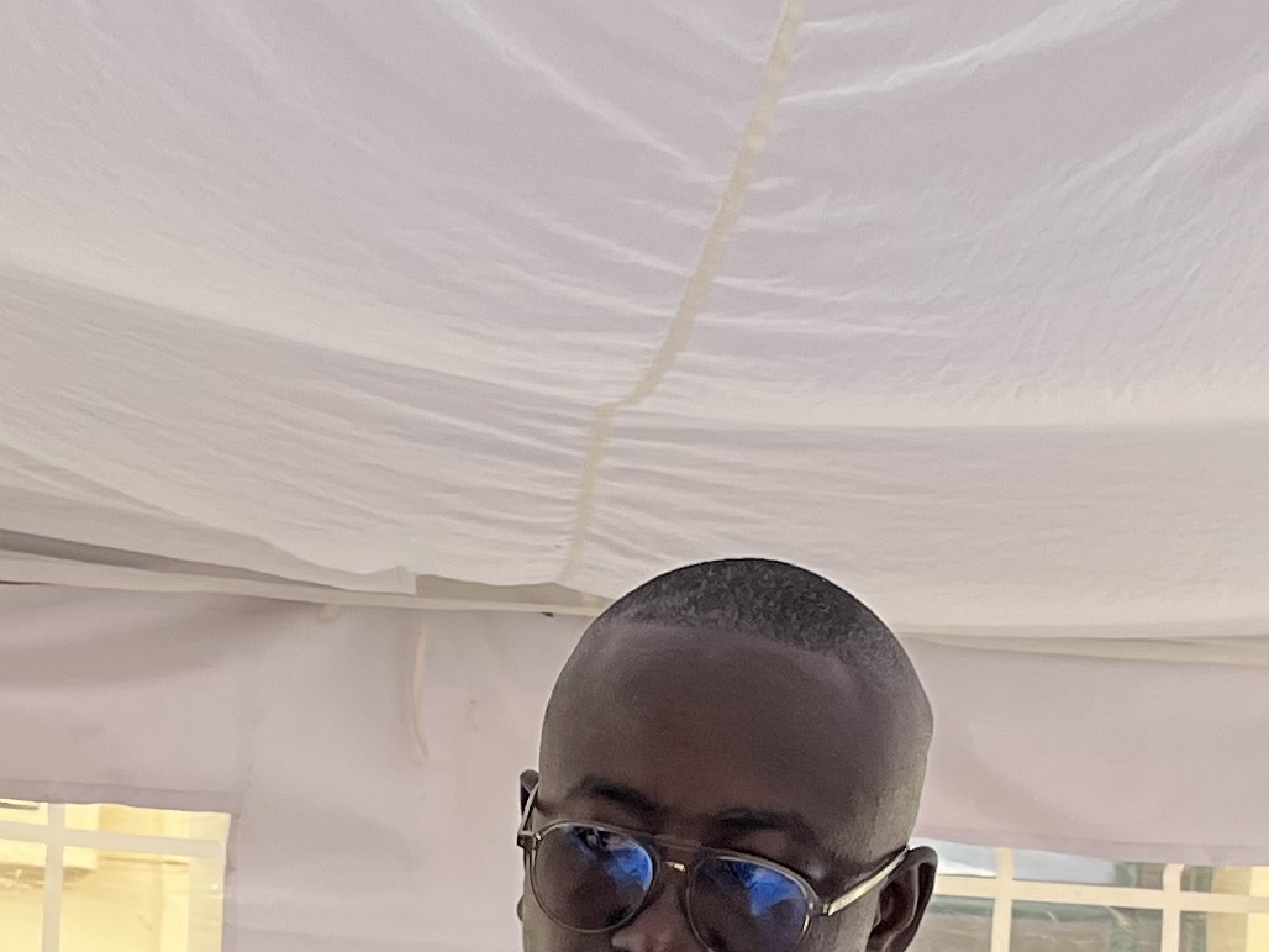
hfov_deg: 19.2
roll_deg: -2.9
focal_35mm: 102
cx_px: 517
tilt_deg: -6.4
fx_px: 3739
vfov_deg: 13.7
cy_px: 1378
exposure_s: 1/121
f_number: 1.6
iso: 80
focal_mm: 5.1
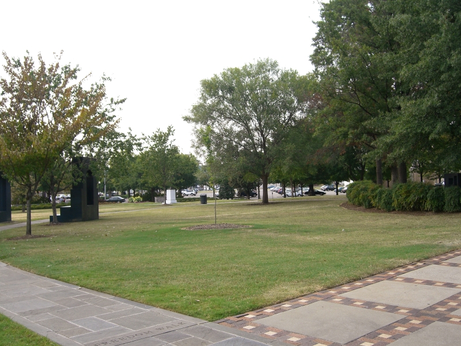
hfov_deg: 49.0
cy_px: 173
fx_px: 506
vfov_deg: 37.7
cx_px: 230
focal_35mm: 38
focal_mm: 7.9
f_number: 4
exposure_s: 1/250
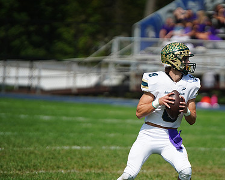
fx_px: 2903
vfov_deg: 3.6
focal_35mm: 436
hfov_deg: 4.4
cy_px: 108
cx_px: 165
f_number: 2.8
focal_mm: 300
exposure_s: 1/8000
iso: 400
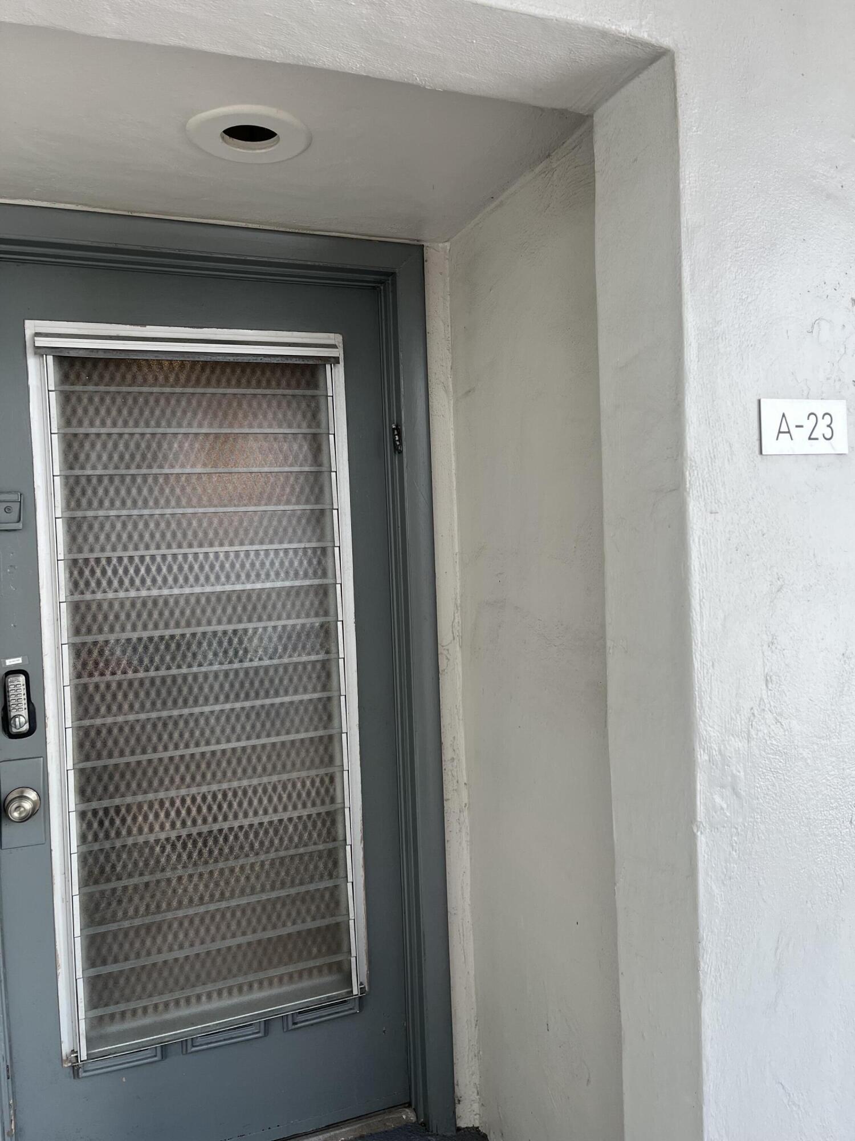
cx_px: 428
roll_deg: +2.5
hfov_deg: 53.1
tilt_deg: -1.7
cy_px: 570
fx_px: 856
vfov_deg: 67.3
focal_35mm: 26
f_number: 1.6
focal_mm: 5.1
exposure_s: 1/138
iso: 40
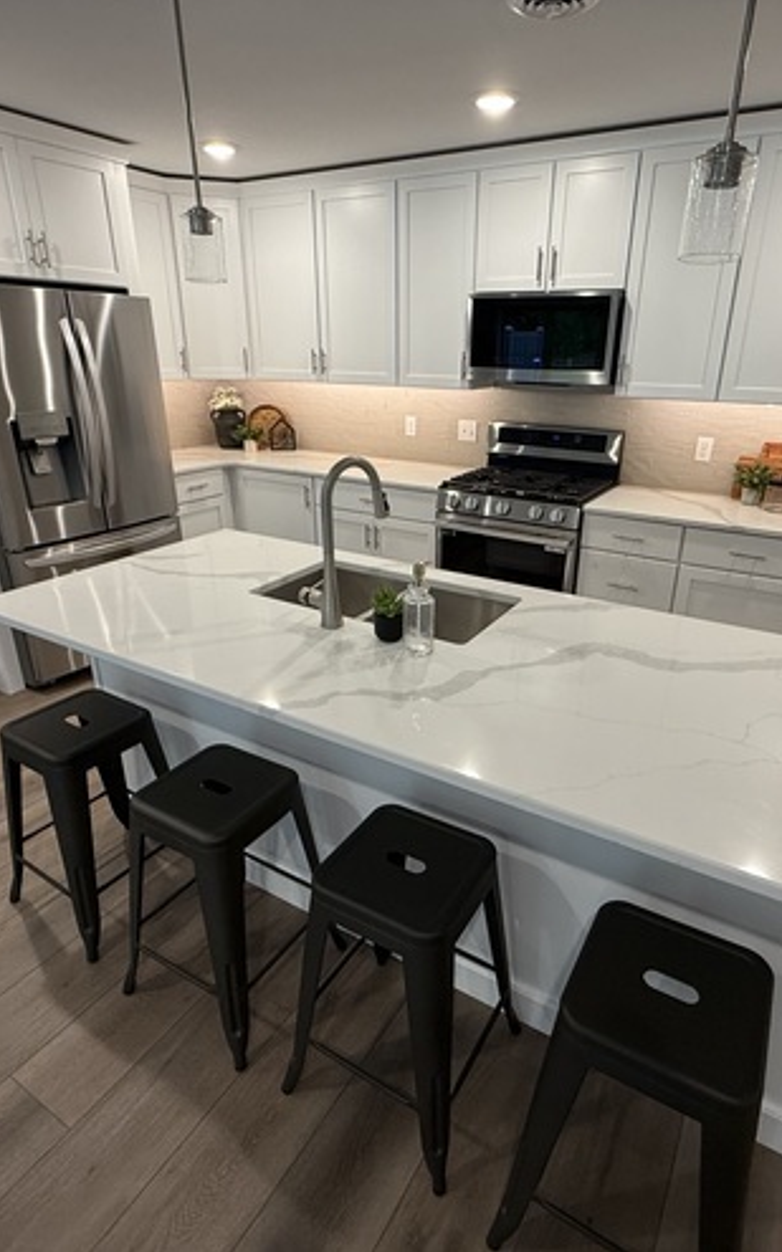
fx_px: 683
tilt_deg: -23.2
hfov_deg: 59.5
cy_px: 622
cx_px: 431
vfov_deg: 85.1
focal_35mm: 20
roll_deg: -1.5
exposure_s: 1/120
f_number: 2.2
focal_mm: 2.22
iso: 200
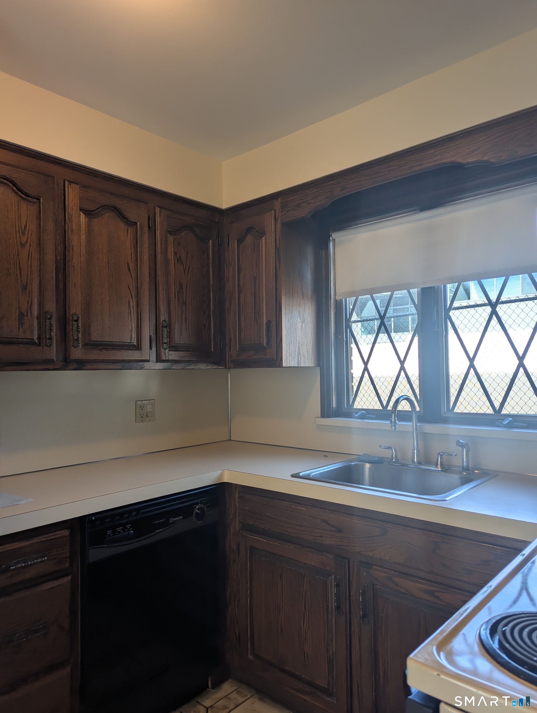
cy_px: 356
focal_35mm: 24
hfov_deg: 56.9
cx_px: 268
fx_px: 495
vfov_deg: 71.5
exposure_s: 1/146
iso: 38
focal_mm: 6.81
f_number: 1.85
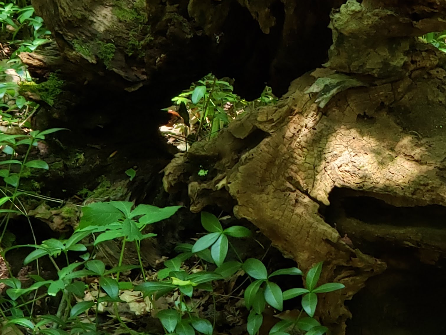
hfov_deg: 14.2
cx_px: 344
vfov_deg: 10.7
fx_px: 1778
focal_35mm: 138
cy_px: 103
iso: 160
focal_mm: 6
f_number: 2.4
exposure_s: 1/30
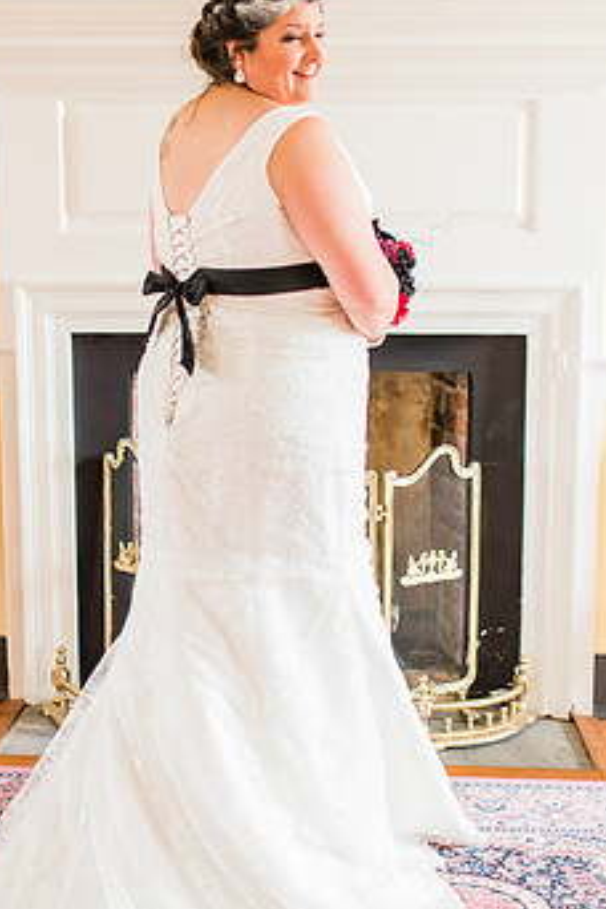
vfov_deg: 29.2
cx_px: 282
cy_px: 465
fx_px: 1742
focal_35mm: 69
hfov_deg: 19.7
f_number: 1.8
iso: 800
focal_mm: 35
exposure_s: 1/100
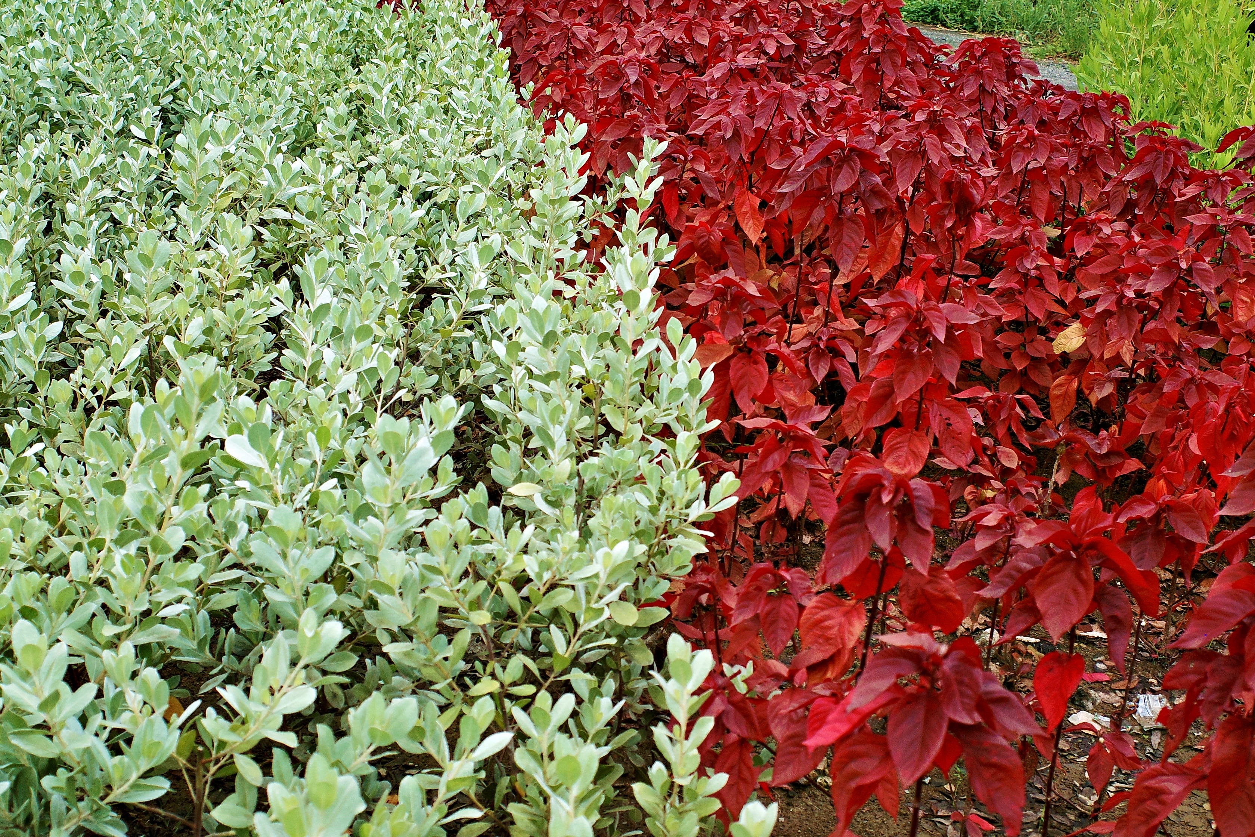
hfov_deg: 39.6
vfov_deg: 27.0
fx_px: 1743
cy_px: 418
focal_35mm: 50
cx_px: 628
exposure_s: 1/2000
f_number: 3.5
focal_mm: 18.3
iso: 500
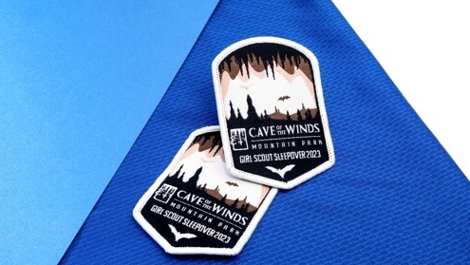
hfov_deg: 28.6
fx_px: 923
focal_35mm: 74
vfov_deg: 16.3
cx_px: 234
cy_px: 145
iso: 400
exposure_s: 1/20
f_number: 22
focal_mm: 70
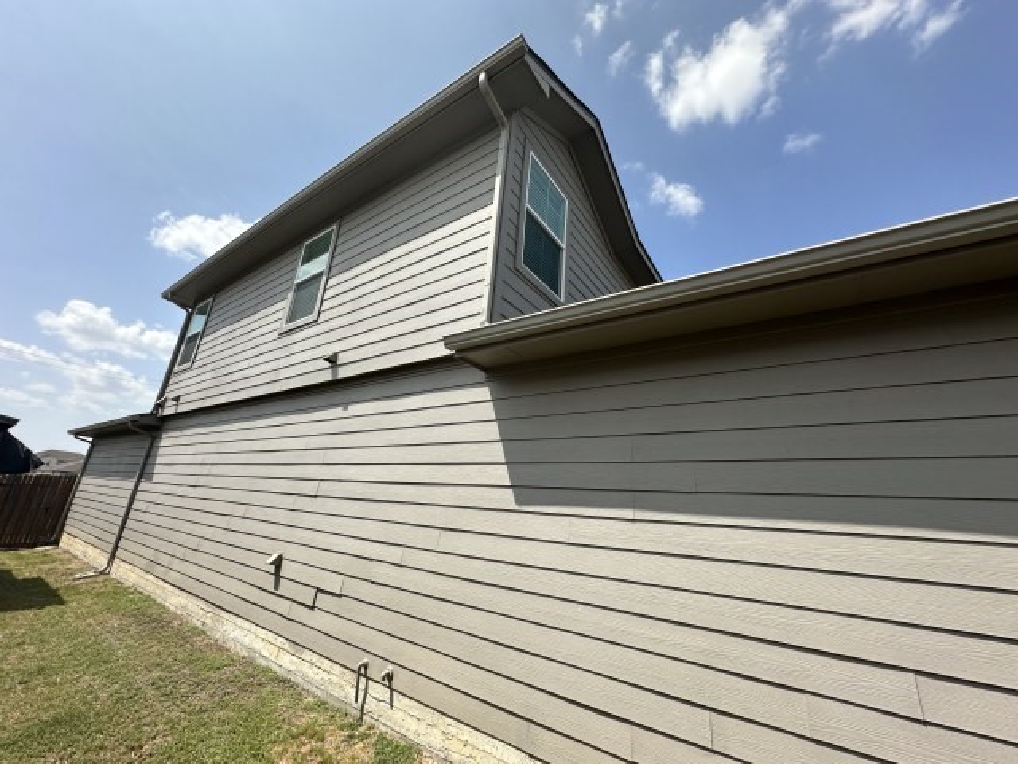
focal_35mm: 14
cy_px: 382
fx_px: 412
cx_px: 509
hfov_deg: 102.1
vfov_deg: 85.7
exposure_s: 1/1453
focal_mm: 2.22
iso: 50
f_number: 2.2
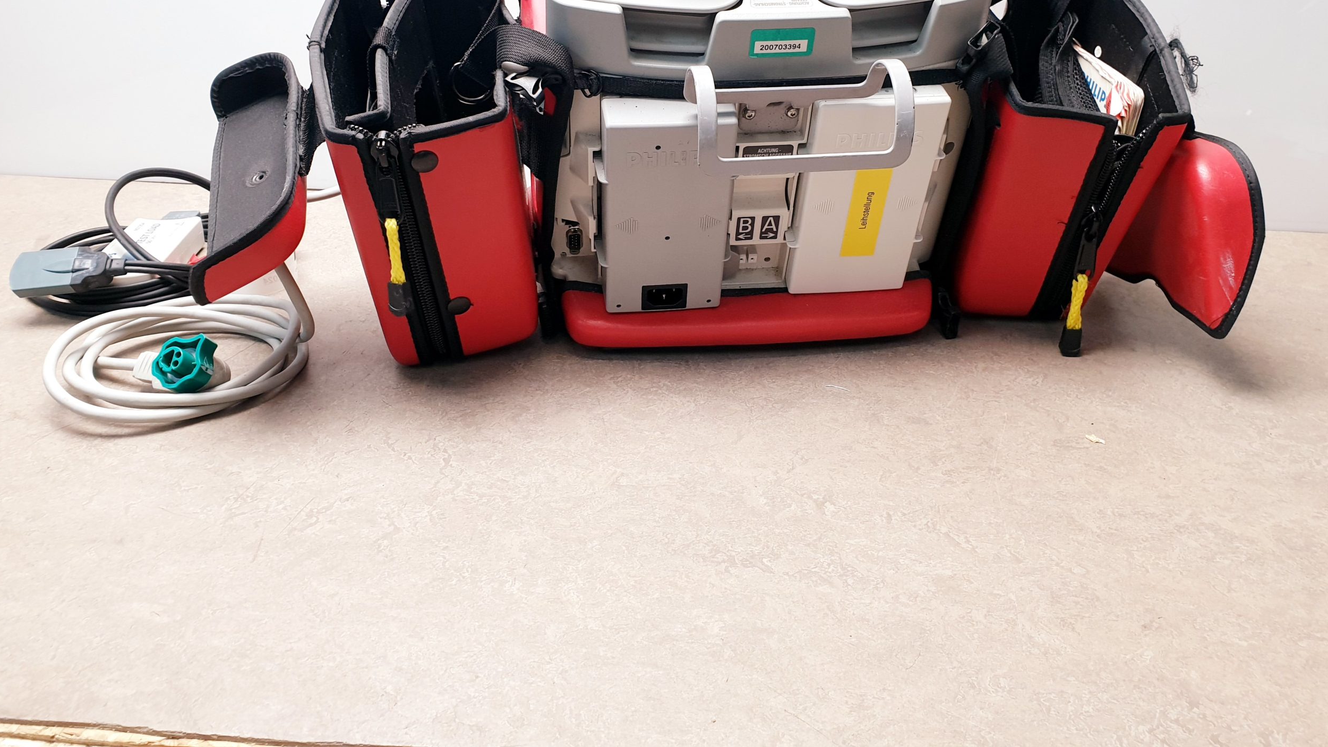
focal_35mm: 29
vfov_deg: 39.6
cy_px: 238
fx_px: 1021
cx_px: 674
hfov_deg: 66.1
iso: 80
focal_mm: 4.3
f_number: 2.4
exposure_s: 1/50
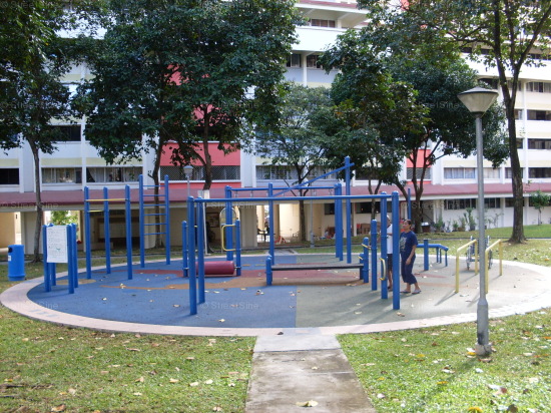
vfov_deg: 37.7
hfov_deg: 49.0
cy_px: 206
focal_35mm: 38
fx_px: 605
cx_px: 276
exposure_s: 1/90
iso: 100
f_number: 2.8
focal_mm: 6.3
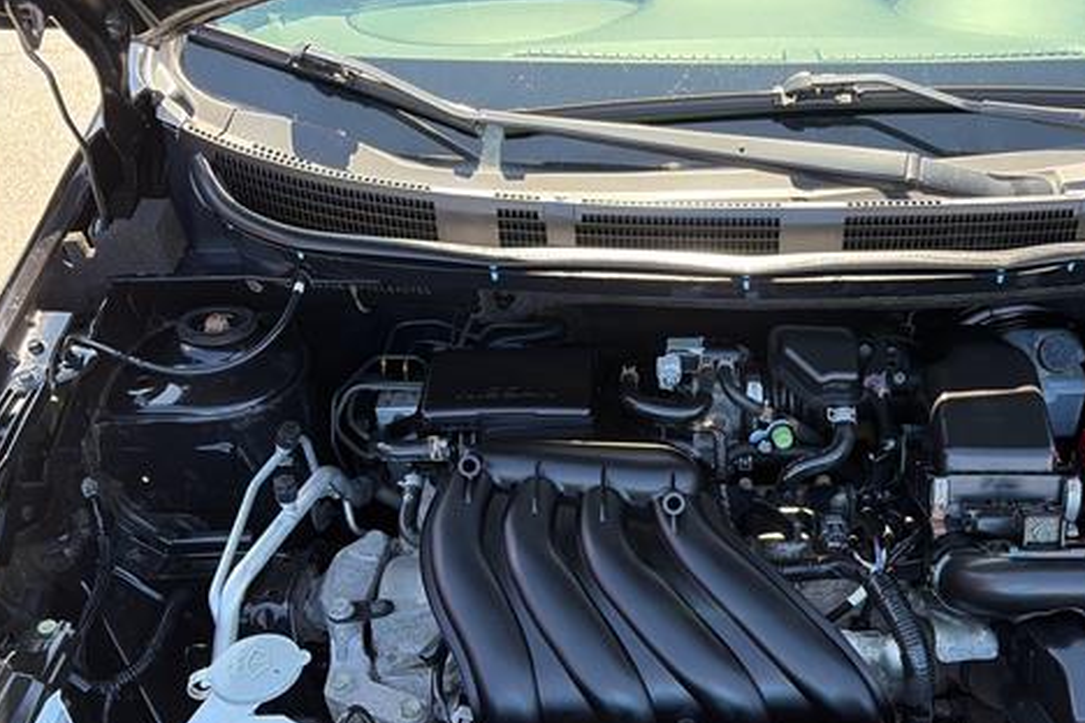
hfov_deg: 51.1
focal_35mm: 37
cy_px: 424
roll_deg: +1.1
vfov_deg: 35.8
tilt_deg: -35.8
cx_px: 712
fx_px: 1115
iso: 50
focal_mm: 5.96
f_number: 1.6
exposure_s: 1/177
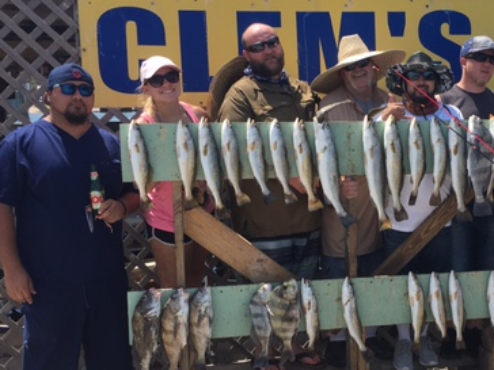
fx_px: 728
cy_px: 206
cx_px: 373
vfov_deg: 28.5
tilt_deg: -6.6
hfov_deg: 36.6
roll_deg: +1.9
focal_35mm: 51
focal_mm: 4.15
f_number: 2.2
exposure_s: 1/1012
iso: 25
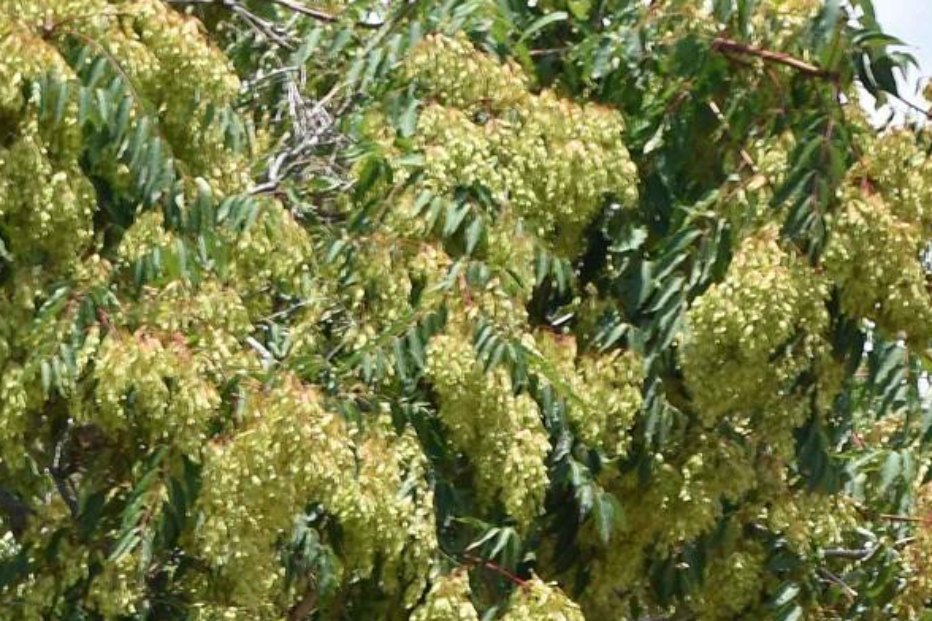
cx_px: 567
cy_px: 1556
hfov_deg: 6.0
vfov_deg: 3.9
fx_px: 8919
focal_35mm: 345
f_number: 9
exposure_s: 1/200
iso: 100
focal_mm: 45
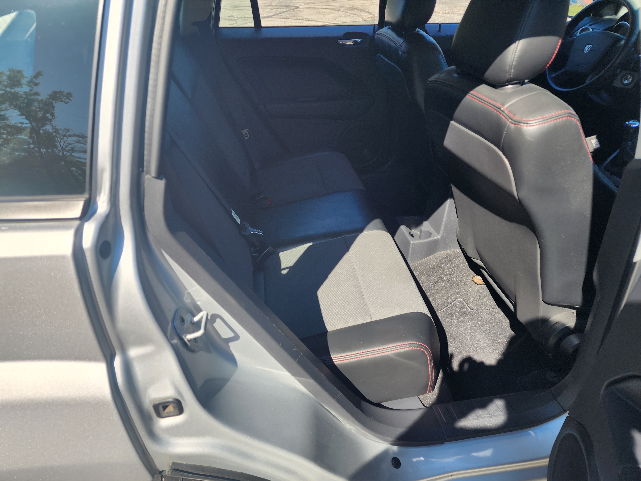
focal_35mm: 23
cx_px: 320
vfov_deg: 58.9
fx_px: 426
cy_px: 240
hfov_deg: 73.9
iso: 12
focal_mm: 6.4
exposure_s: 1/339
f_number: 1.8
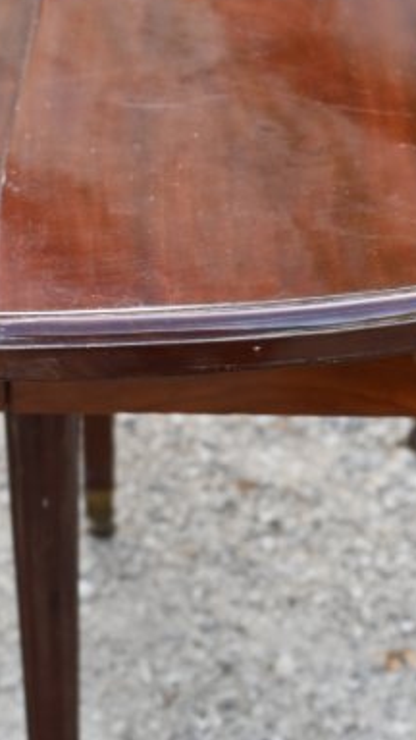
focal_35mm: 108
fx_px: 2118
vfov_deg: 19.7
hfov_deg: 11.2
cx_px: 102
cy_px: 511
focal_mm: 22
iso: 400
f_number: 3.5
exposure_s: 1/200
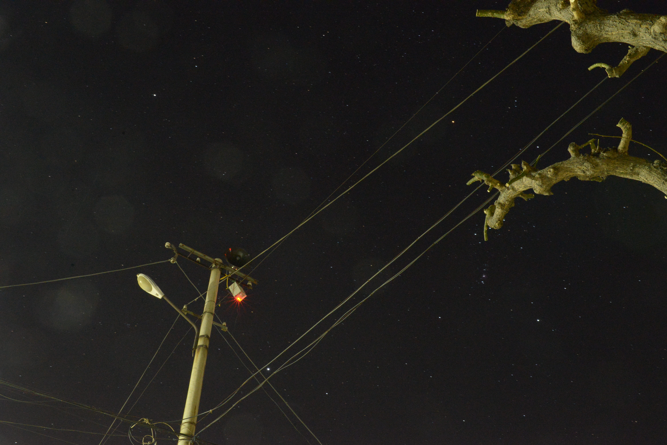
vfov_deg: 37.9
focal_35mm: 35
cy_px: 222
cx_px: 334
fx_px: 649
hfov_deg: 54.4
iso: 6400
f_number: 16
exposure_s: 25
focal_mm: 35
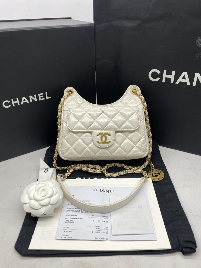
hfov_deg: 53.1
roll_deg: +0.5
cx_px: 100
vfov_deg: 67.3
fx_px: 201
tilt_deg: -30.5
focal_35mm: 26
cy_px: 134
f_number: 1.8
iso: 32
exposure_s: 1/100
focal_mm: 4.25
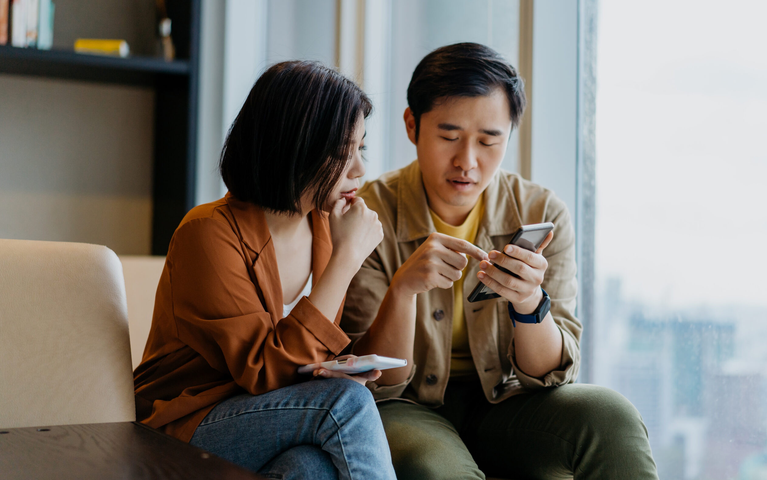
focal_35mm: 57
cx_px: 387
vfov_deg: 22.7
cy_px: 226
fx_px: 1192
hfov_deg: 35.7
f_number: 1.8
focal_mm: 55
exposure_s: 1/200
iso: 400
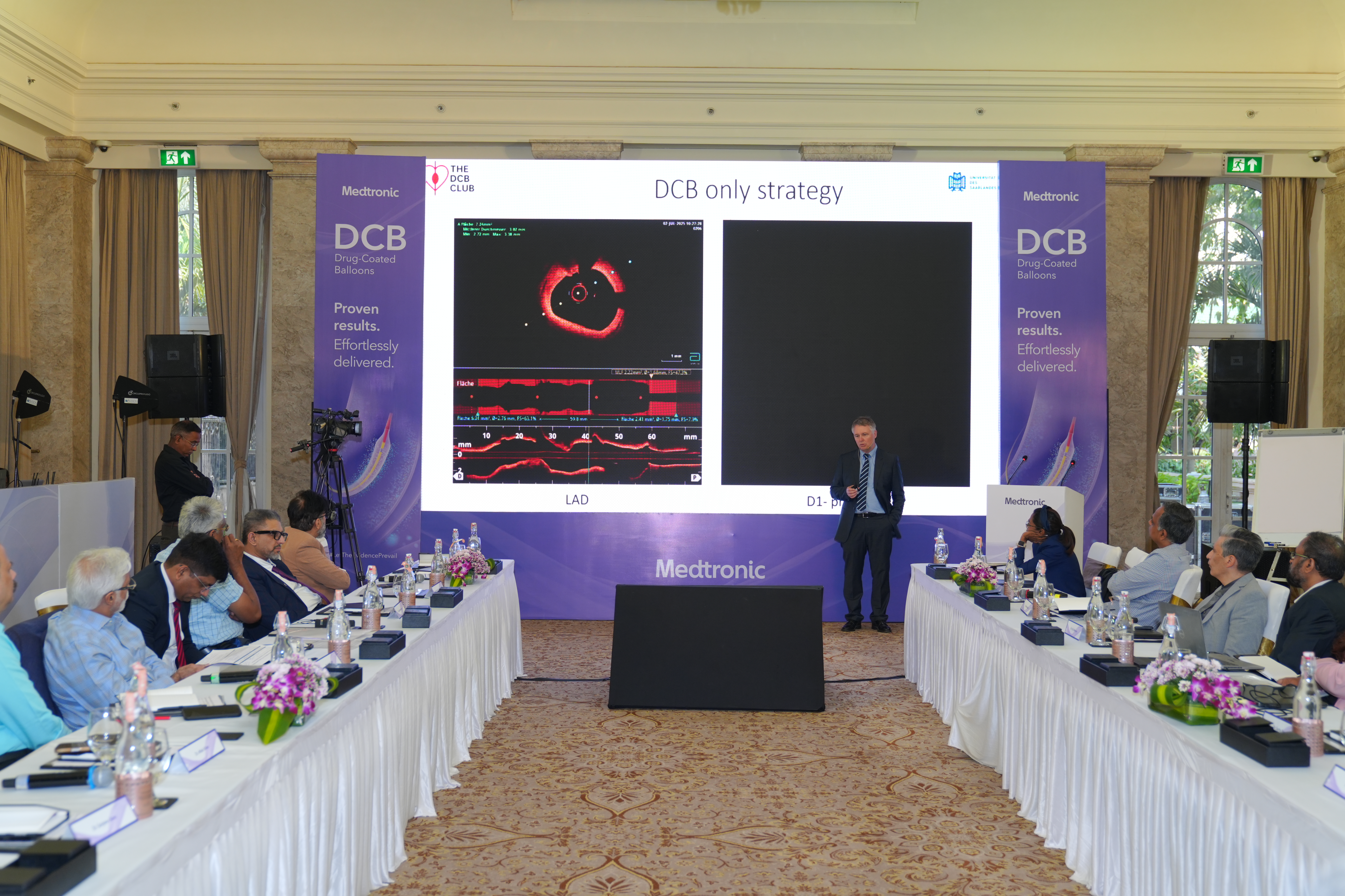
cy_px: 448
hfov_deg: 51.9
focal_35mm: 37
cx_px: 672
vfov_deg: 35.9
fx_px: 1382
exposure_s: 1/125
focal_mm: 37
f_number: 3.2
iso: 500
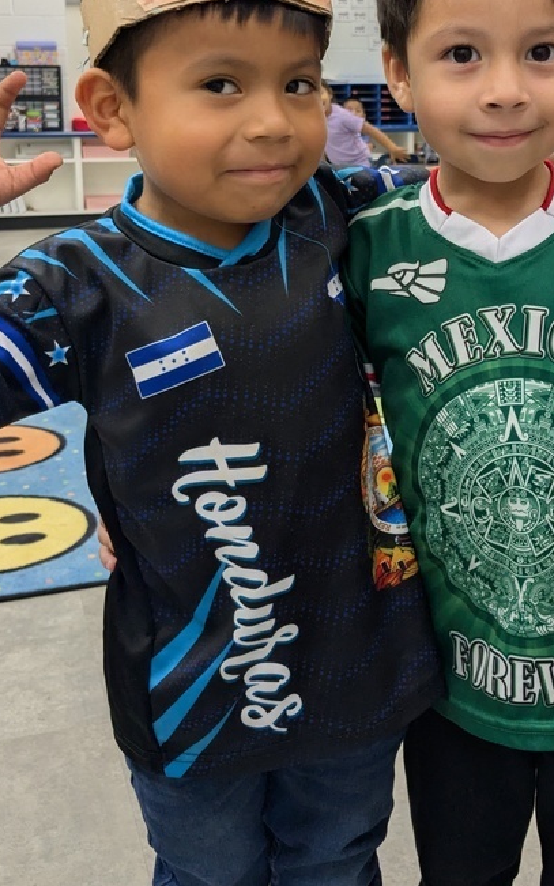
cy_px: 289
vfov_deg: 43.7
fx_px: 1087
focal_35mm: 45
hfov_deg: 28.3
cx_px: 385
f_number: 1.73
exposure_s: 1/121
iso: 158
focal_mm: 4.38
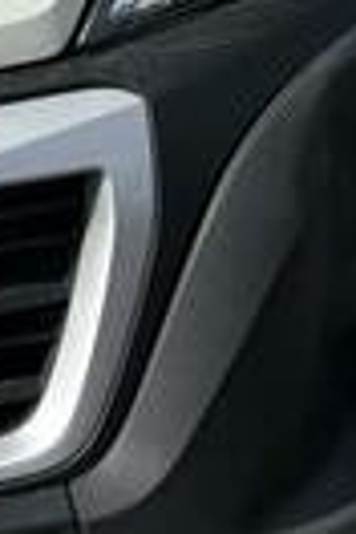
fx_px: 2714
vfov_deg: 10.8
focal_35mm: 183
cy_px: -267
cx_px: -255
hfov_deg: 7.3
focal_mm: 5.96
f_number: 1.6
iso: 50
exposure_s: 1/6329
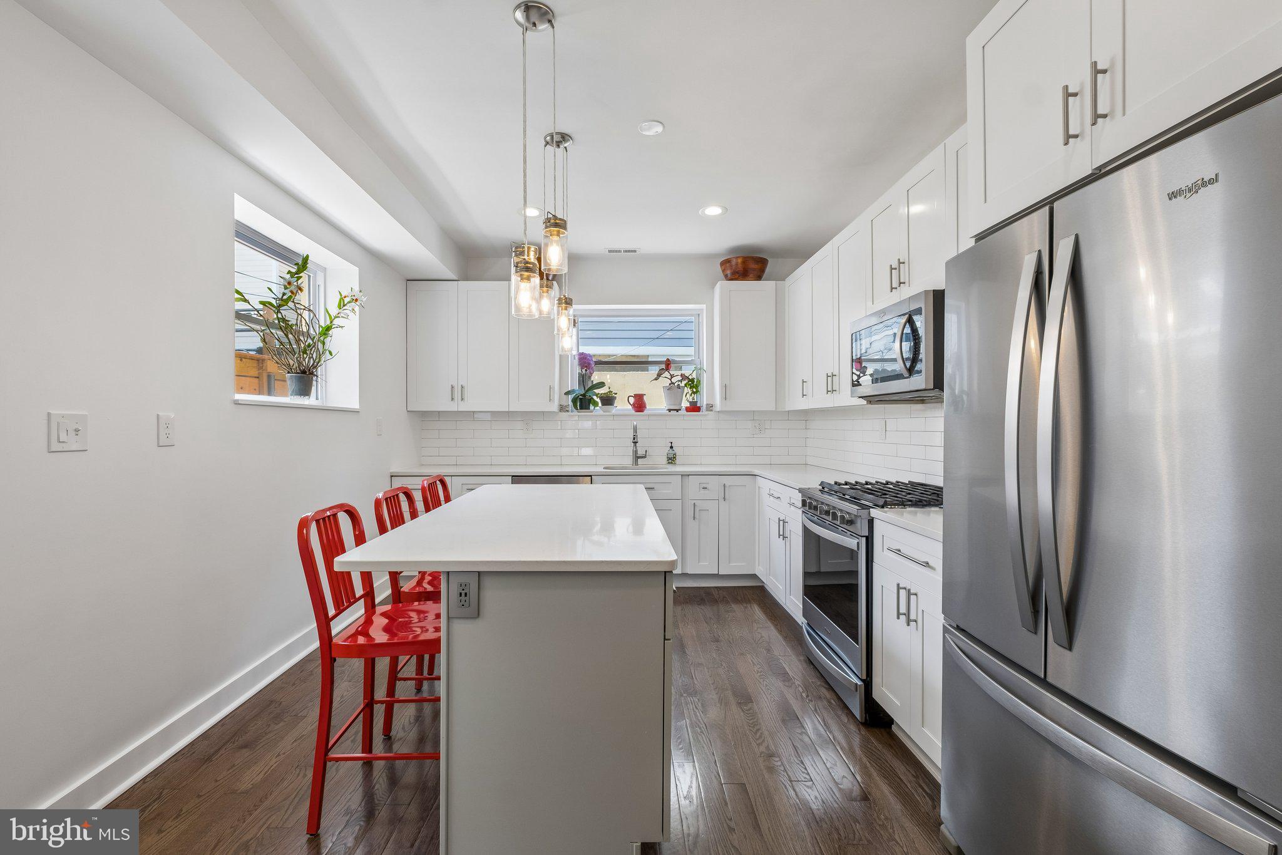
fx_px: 534
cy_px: 428
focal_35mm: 15
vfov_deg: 77.3
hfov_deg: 100.4
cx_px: 641
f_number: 8
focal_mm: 10
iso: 250
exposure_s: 1/20
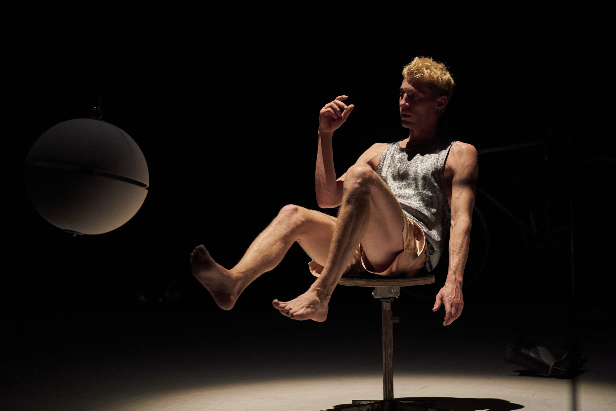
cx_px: 308
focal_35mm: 117
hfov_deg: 17.5
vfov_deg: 11.7
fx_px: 2002
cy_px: 206
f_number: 2.8
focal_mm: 117
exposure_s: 1/320
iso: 3200
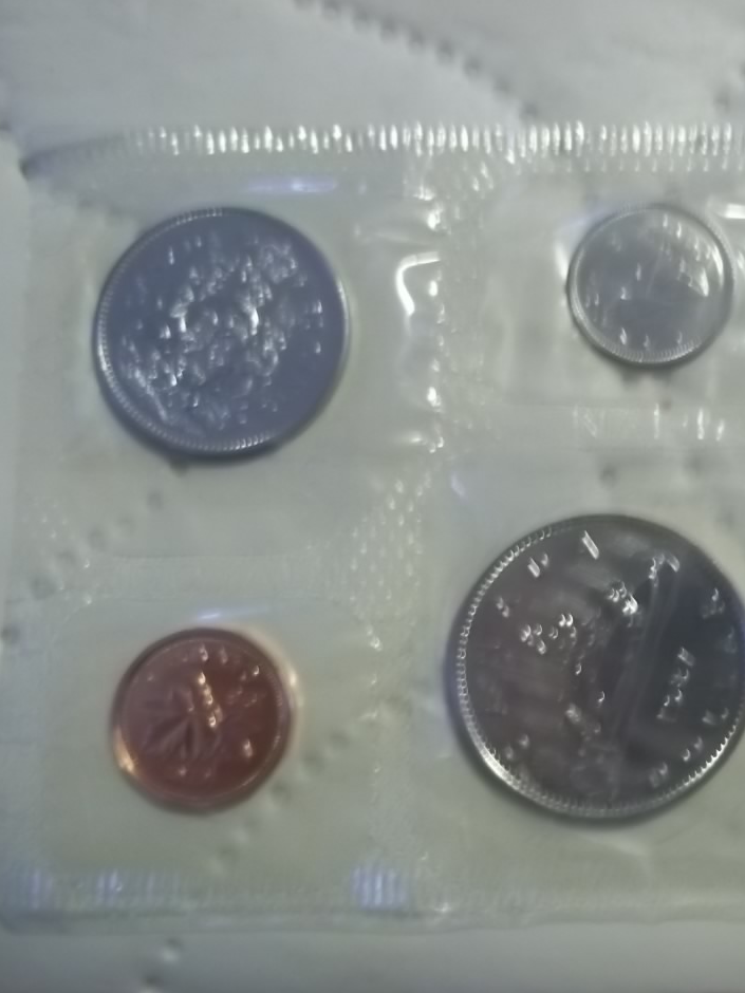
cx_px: 637
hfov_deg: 28.8
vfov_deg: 38.9
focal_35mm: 49
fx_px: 1406
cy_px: 488
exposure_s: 1/8
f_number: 3.1
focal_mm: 6.5
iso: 223
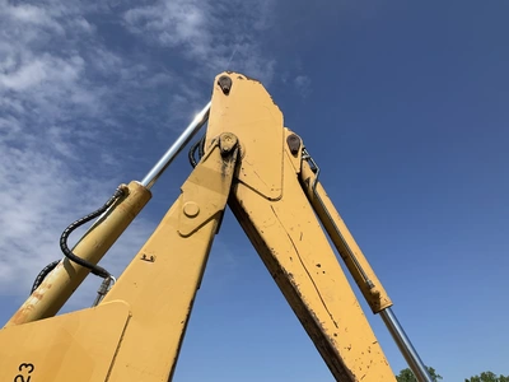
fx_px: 426
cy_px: 191
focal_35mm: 29
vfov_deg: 48.2
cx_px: 254
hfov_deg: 61.7
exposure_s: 1/2538
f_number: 1.8
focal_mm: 3
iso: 25
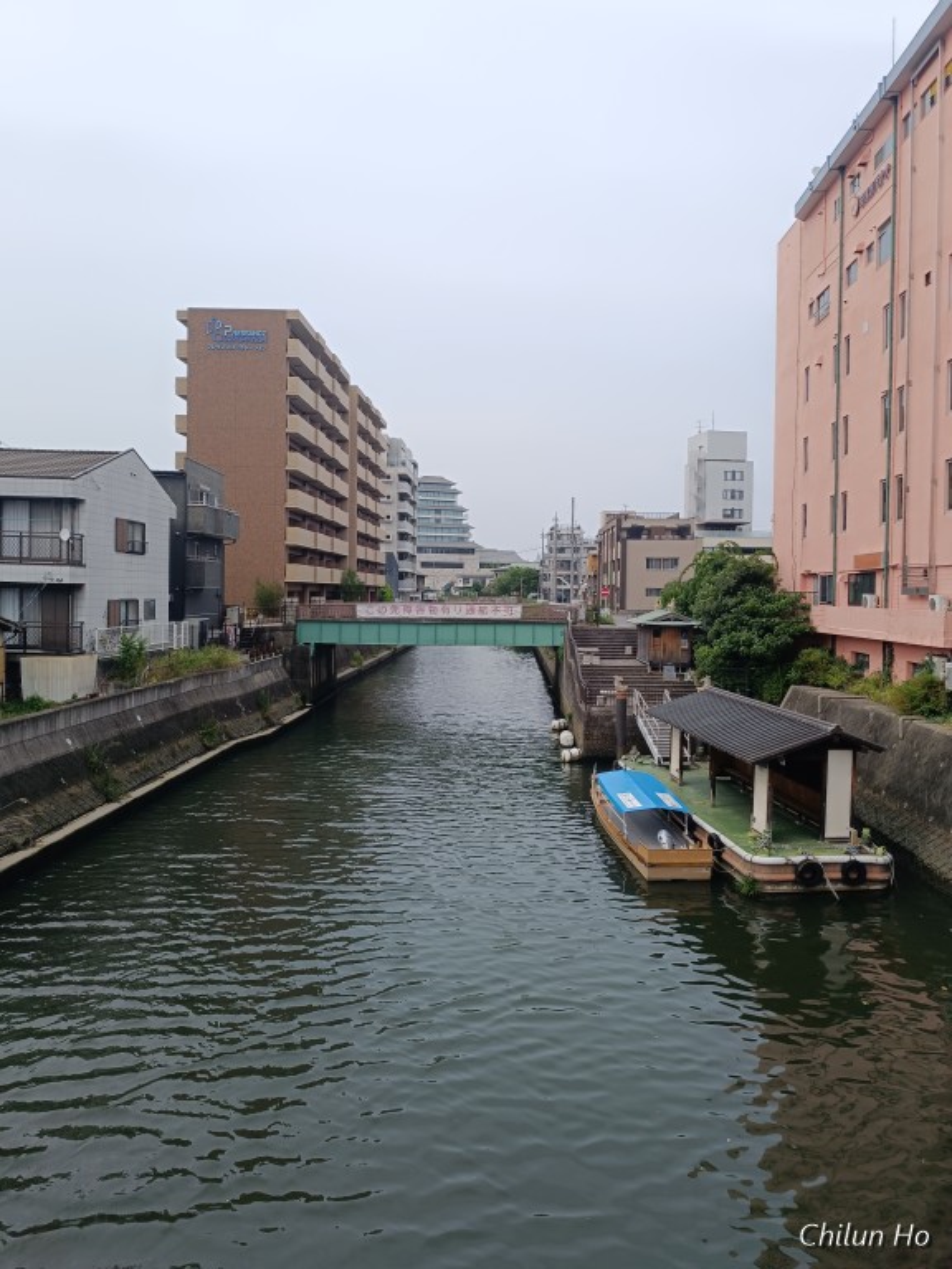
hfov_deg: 56.8
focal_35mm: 24
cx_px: 476
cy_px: 634
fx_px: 880
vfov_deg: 71.6
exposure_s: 1/551
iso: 52
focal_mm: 6.14
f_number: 1.65
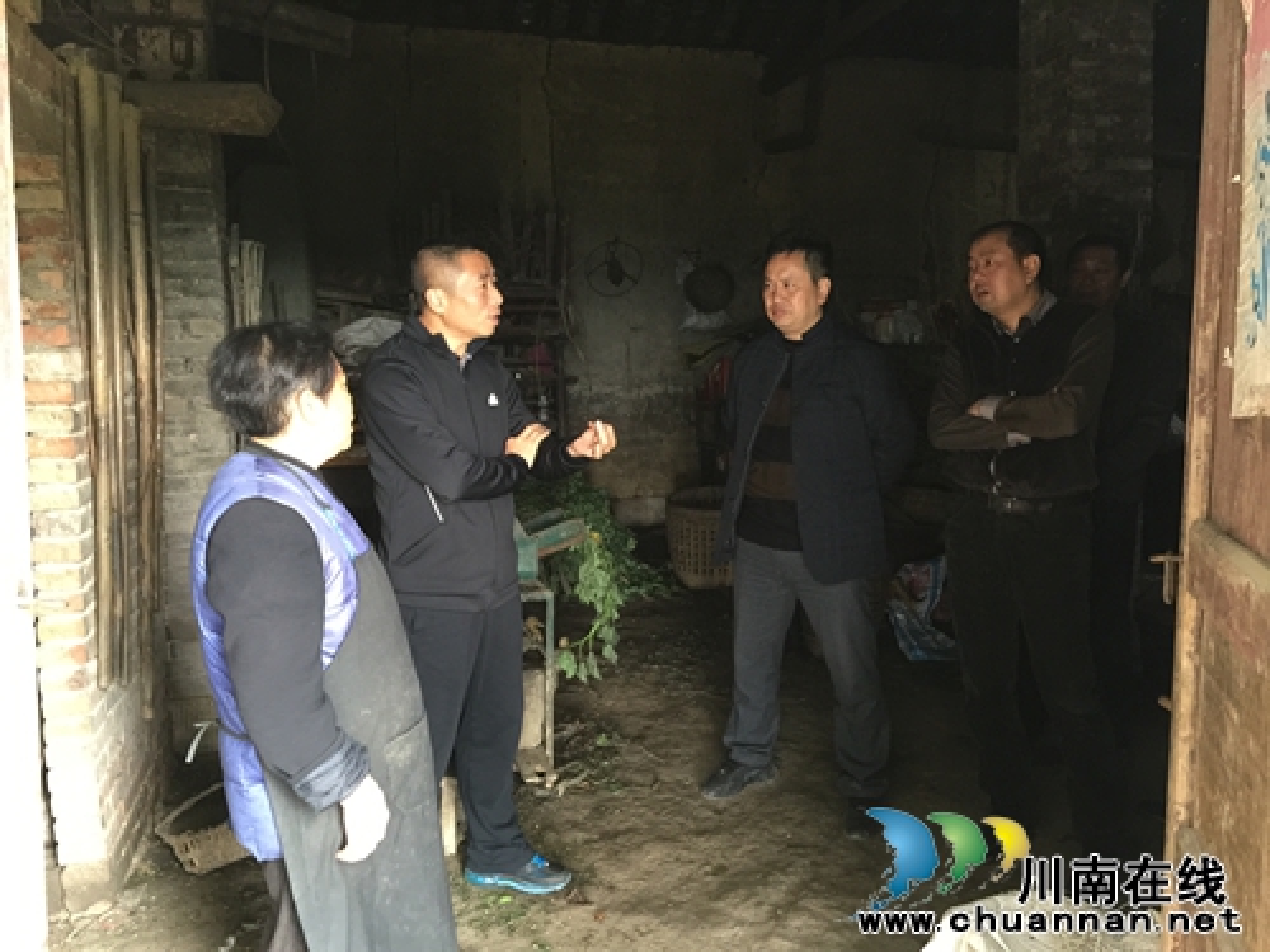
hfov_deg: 61.7
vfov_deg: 48.2
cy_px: 476
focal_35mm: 29
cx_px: 635
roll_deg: -0.1
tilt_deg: -5.6
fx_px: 1064
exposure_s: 1/17
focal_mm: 4.15
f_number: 2.2
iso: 160
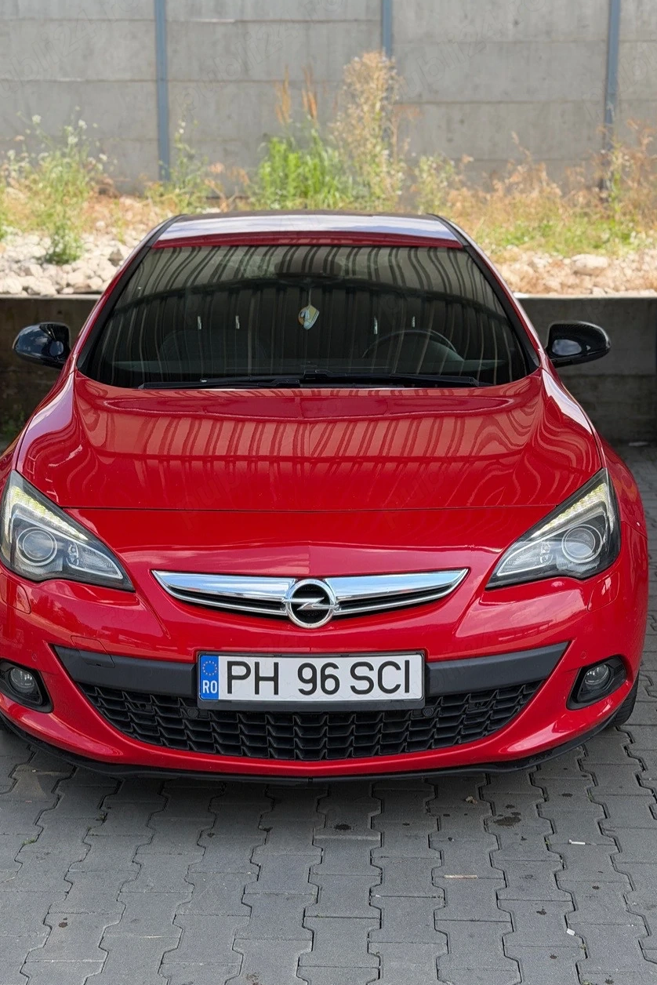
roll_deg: +0.3
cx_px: 310
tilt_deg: -13.3
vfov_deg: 37.5
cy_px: 489
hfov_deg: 25.5
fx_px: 1450
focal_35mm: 53
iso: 80
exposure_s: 1/1838
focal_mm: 6.76
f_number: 1.78
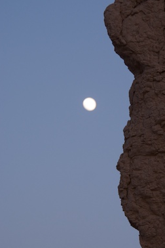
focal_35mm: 178
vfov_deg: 11.5
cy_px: 138
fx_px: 1224
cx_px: 134
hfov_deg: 7.7
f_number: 5
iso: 200
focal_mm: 70
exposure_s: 1/50
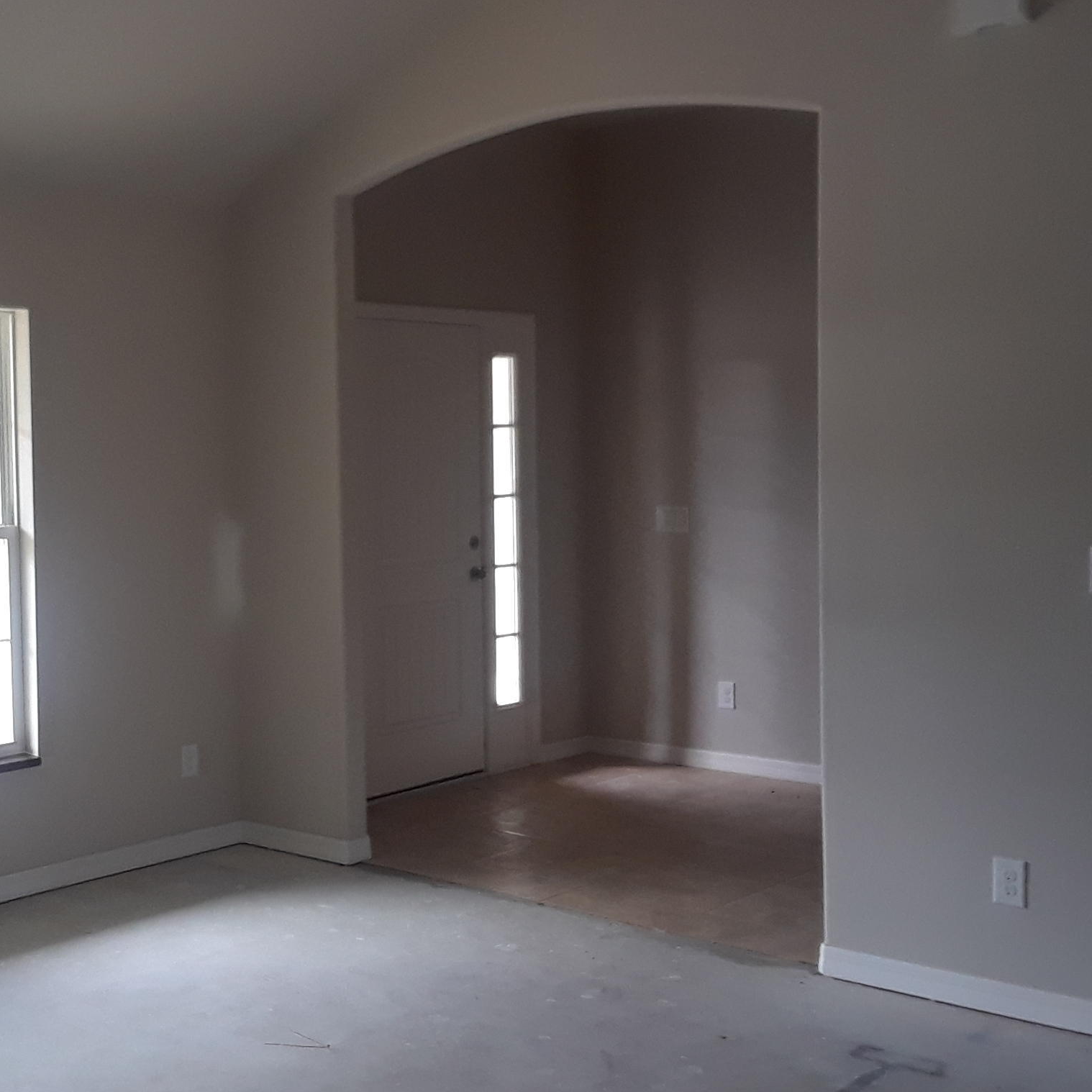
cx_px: 200
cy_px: 522
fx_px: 1606
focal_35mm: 45
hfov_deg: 36.1
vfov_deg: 37.5
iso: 80
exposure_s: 1/120
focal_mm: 2.47
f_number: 1.9
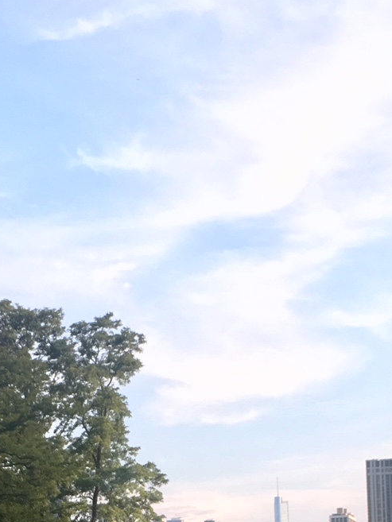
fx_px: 1343
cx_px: 184
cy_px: 601
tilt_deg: +1.0
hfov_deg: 16.6
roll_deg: +0.5
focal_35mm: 89
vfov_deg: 20.7
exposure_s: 1/120
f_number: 2.2
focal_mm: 4.15
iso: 25
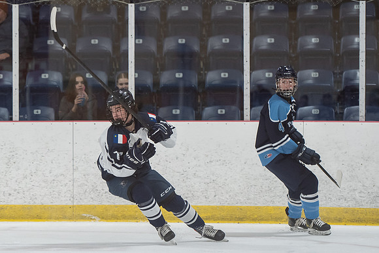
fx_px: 2402
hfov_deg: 9.0
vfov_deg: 6.0
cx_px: 68
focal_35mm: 228
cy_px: 185
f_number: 2.8
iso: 2500
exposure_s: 1/1000
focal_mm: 135
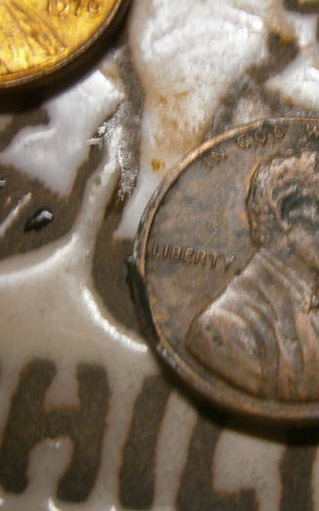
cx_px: 286
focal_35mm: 75
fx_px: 1043
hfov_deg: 17.1
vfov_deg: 27.5
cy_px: 249
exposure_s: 1/10
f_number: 3.4
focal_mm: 8.3
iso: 125
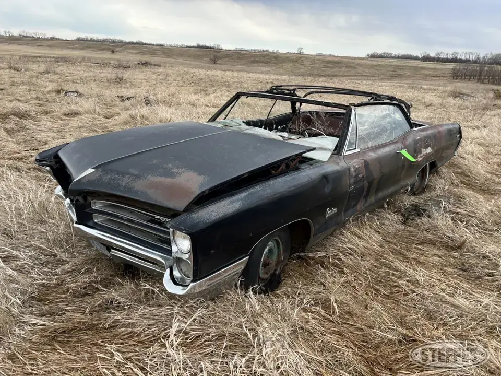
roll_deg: +0.5
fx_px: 376
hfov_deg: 67.3
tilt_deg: -11.7
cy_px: 188
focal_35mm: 26
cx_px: 250
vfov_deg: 53.1
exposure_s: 1/873
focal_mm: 5.7
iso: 50
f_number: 1.5
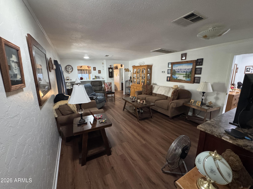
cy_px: 94
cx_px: 126
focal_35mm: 14
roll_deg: +0.4
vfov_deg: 85.7
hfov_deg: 102.1
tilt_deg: -12.5
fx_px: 102
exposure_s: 1/60
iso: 1000
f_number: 2.2
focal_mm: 2.22
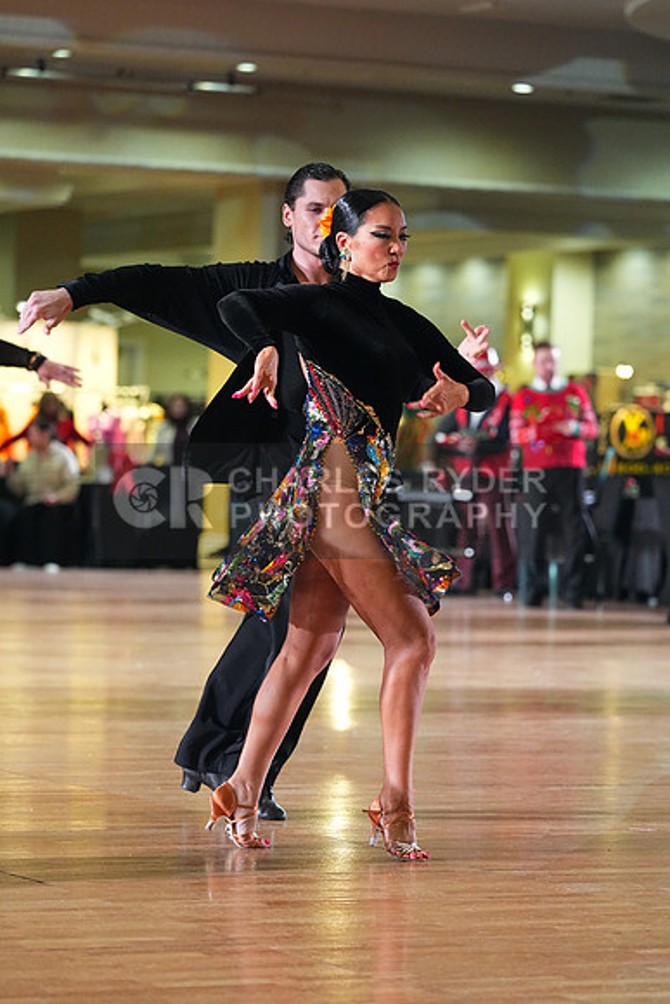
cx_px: 335
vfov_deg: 14.3
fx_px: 3989
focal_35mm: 143
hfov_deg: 9.6
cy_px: 502
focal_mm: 143
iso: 8000
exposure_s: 1/400
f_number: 4
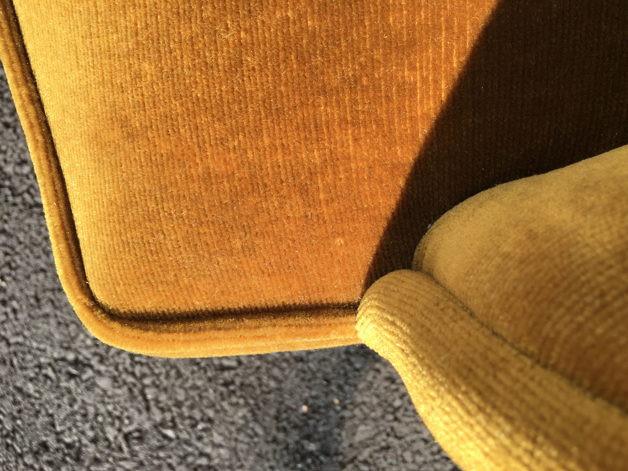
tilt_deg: -80.7
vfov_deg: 48.2
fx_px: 526
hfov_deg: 61.7
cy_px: 236
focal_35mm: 29
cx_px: 314
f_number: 2.2
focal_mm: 4.15
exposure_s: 1/605
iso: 25
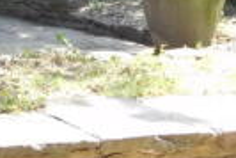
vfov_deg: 11.9
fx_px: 748
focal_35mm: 114
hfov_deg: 15.7
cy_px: 1
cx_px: -169
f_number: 3.4
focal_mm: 4.5
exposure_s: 1/125
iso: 125
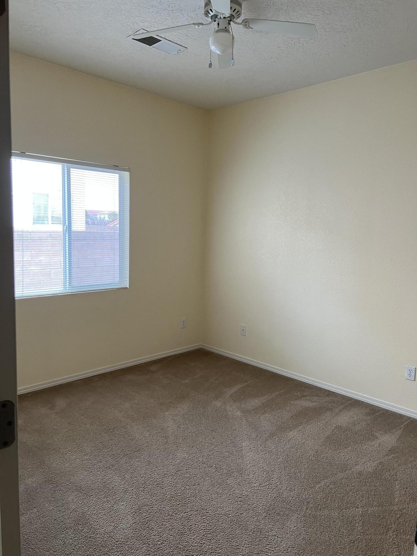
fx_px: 418
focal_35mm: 26
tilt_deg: -7.5
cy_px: 278
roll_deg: -1.1
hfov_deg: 53.1
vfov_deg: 67.3
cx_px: 208
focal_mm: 5.7
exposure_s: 1/61
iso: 125
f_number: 1.5
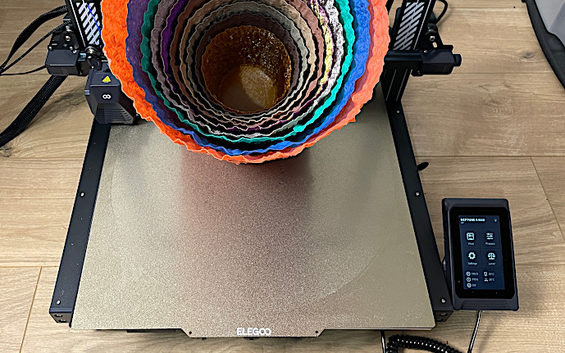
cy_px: 112
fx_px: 493
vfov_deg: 38.9
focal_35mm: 32
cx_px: 248
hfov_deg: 59.5
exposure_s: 1/50
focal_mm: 4.2
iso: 250
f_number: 1.6
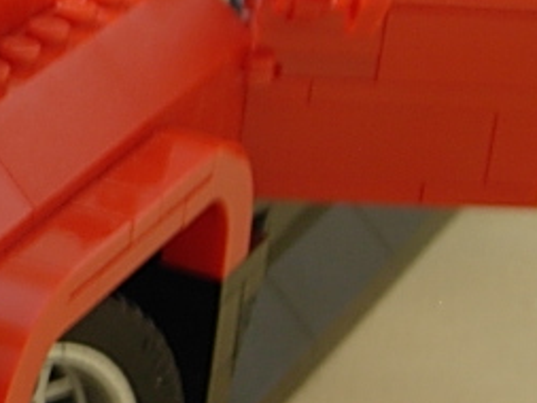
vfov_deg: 7.7
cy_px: 163
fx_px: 3011
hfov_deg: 10.0
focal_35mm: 194
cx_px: -166
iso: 50
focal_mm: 10.1
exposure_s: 1/5.8
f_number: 3.1
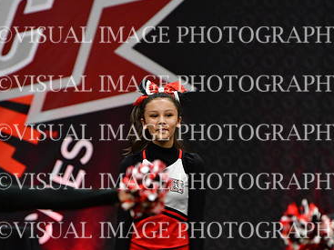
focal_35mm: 456
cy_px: 255
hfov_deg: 4.3
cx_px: 171
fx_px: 4398
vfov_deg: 3.3
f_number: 3.5
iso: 4000
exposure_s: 1/500
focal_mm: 200
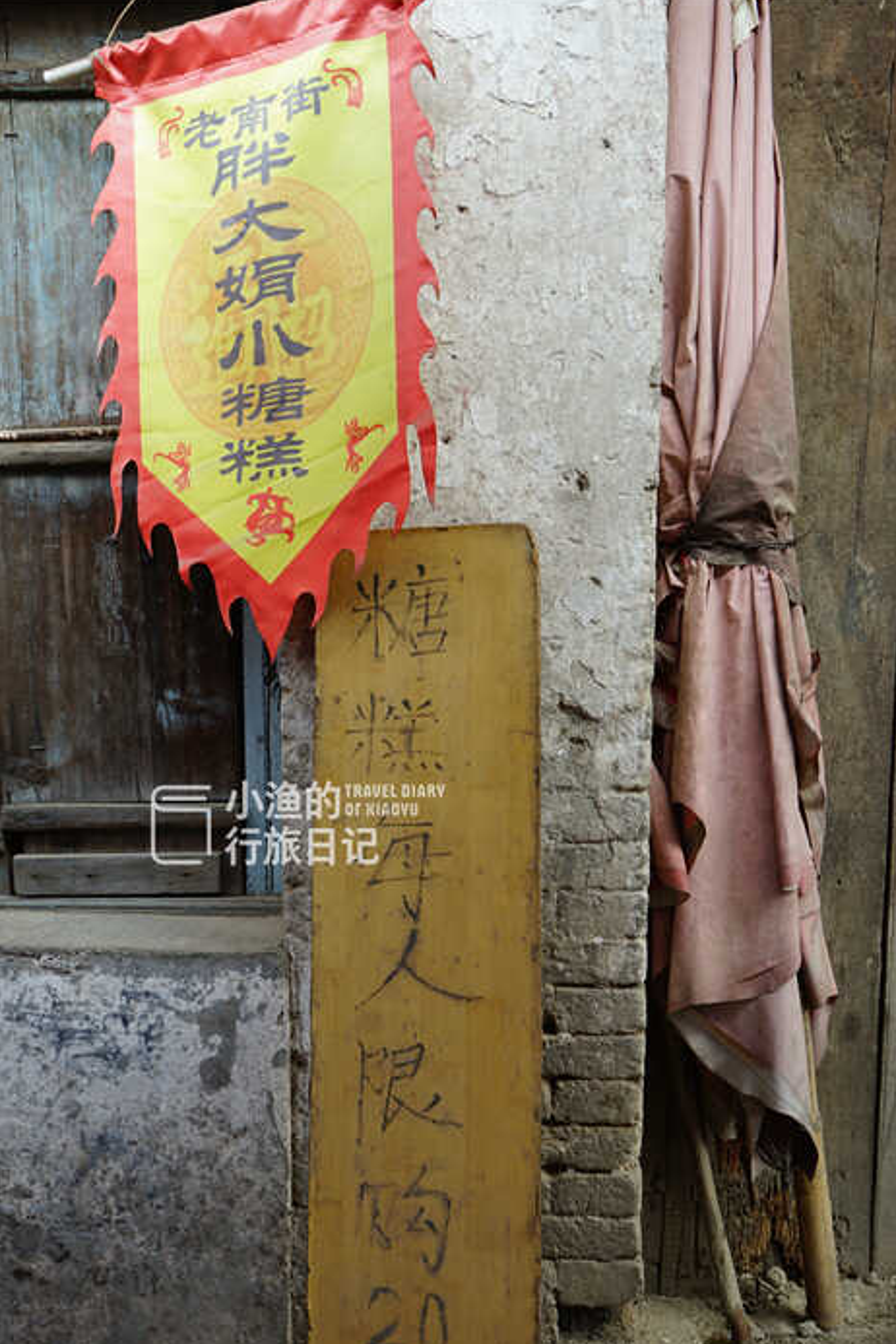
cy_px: 755
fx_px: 1232
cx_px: 400
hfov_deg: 39.9
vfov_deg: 57.1
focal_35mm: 33
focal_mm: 29
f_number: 6.3
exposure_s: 1/60
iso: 100
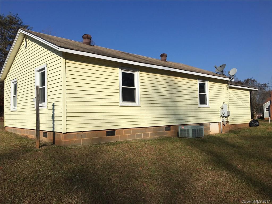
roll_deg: +1.7
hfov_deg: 61.7
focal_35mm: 29
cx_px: 136
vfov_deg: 48.2
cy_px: 102
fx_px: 228
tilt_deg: +2.9
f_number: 2.2
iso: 25
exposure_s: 1/3344
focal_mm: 4.15
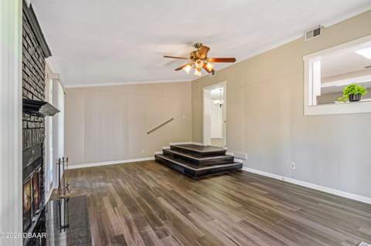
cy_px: 123
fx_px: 170
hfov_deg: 95.0
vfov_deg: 71.9
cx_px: 186
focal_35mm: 16
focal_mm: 11
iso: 250
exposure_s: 1/60
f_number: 9
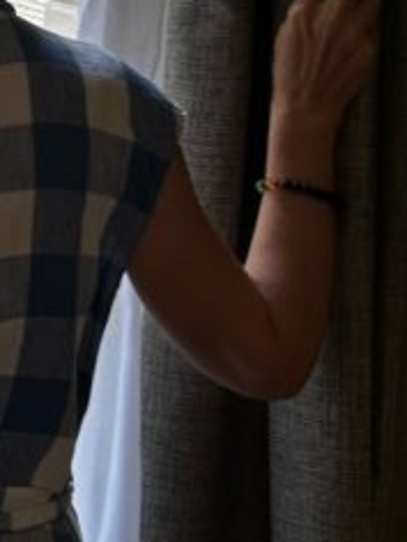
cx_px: -414
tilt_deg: -2.1
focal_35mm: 113
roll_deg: -1.9
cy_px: -30
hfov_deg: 11.7
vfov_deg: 16.9
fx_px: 1771
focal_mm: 5.7
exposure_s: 1/161
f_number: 1.5
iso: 40
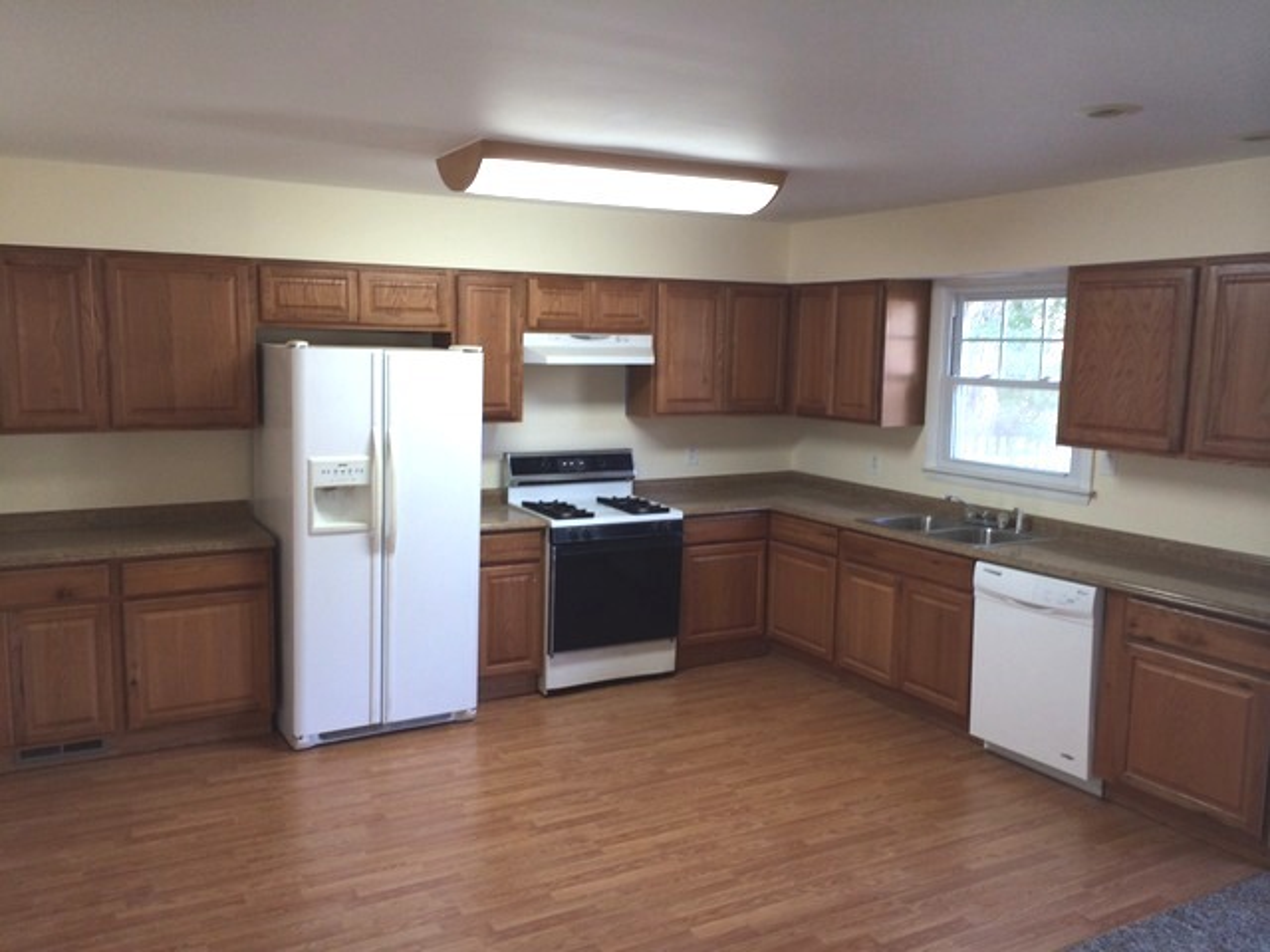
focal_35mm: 30
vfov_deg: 46.8
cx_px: 635
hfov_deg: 60.0
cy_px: 476
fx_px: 1101
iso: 50
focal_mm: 4.12
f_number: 2.2
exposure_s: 1/30
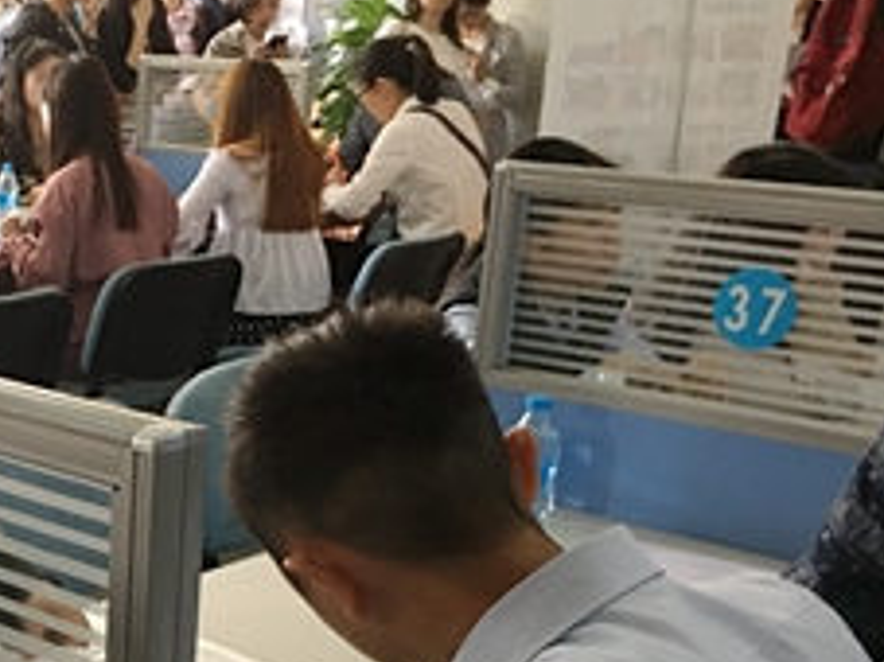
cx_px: -43
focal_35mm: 64
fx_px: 1634
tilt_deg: -20.2
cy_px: 637
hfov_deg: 28.1
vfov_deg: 22.2
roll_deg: -0.7
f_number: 2.2
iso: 80
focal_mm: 4.15
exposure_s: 1/10
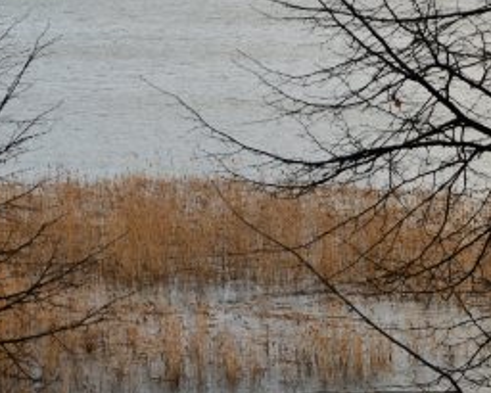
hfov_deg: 11.0
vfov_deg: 8.7
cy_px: -68
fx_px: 2559
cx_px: 228
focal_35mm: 176
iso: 320
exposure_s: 1/320
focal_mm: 48
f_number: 4.2
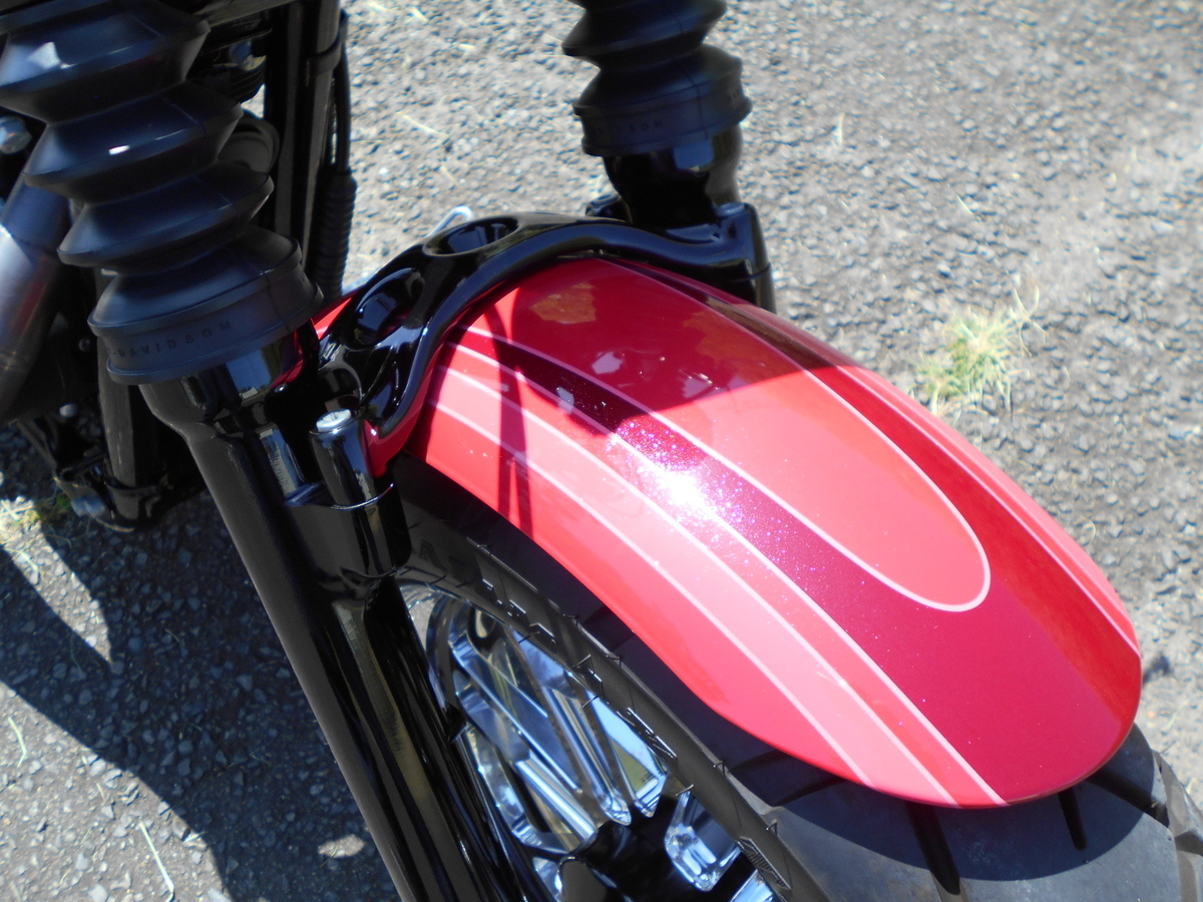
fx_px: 1182
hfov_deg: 54.0
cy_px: 451
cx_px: 602
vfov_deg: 41.8
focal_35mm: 34
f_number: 3.6
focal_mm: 5.8
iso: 80
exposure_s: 1/320
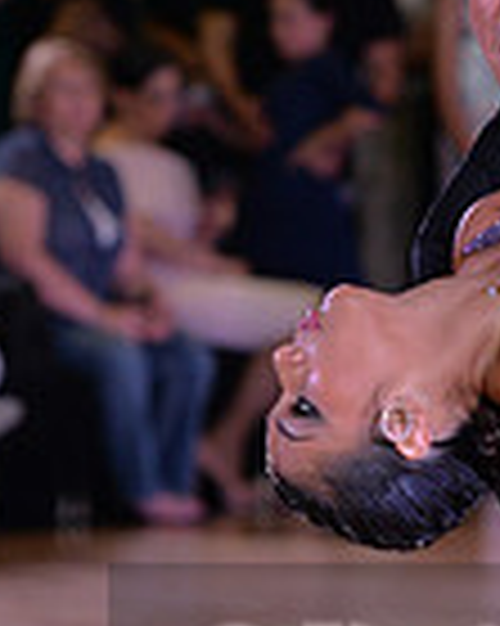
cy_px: 716
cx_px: 732
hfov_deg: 2.7
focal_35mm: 567
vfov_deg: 3.4
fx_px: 10500
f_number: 4.5
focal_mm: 145
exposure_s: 1/200
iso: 1600
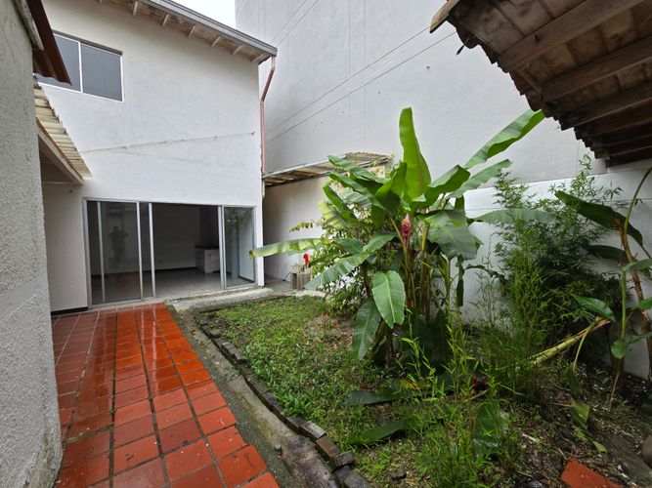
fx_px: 245
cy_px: 244
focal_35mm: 13
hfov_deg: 106.2
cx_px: 326
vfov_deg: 89.9
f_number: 2.2
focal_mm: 2.2
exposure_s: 1/368
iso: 50
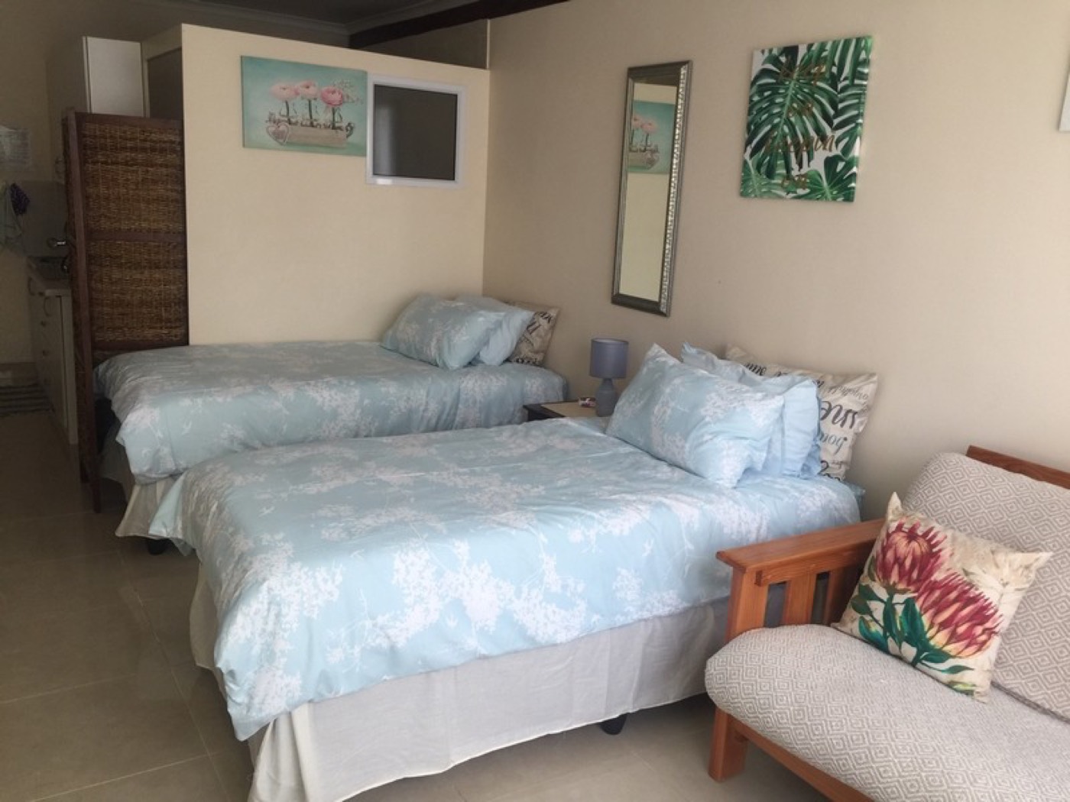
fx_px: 896
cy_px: 401
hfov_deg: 61.7
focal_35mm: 29
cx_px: 535
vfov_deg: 48.2
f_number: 2.2
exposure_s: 1/33
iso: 32
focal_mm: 4.15
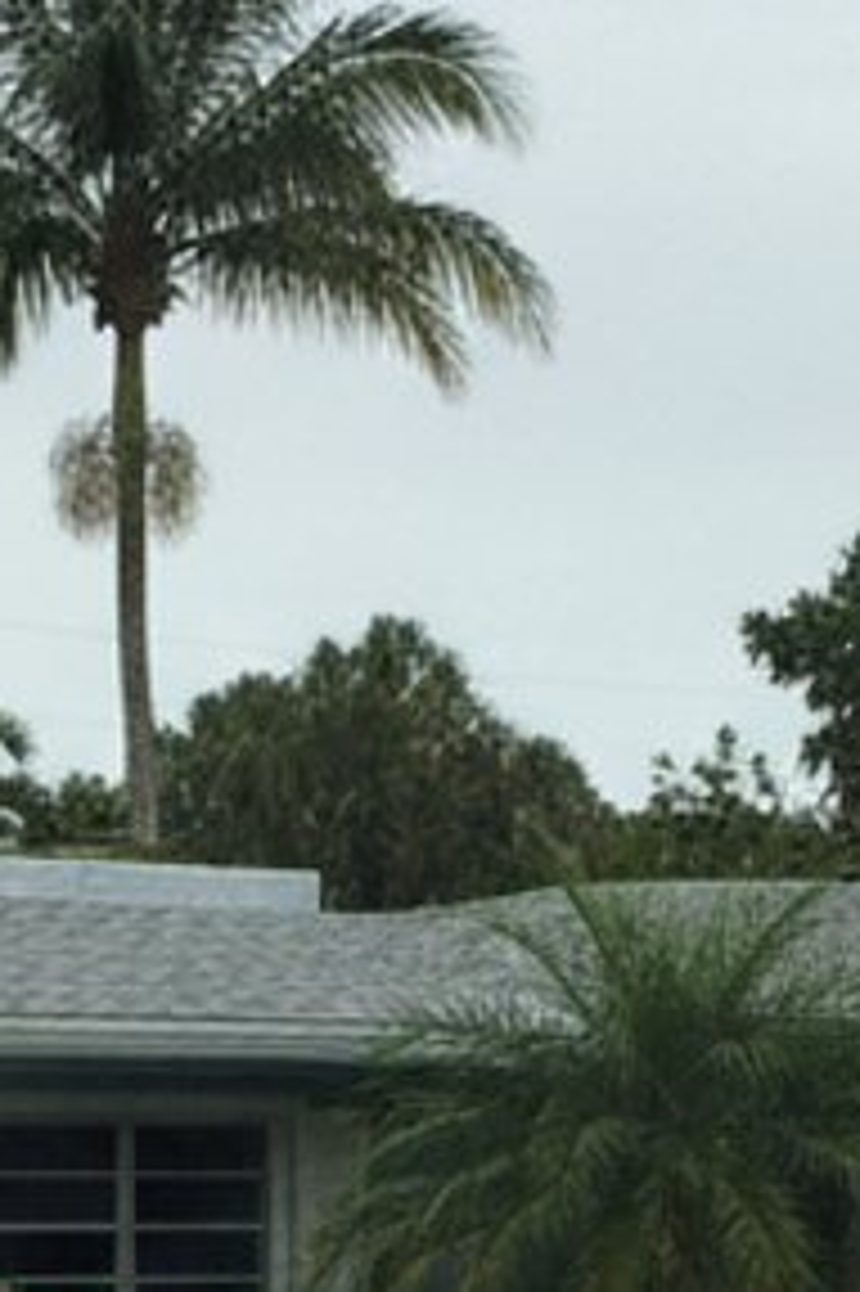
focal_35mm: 113
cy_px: 1702
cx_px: 459
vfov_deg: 17.0
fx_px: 4054
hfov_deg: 12.1
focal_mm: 5.7
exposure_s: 1/1073
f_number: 1.5
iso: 870
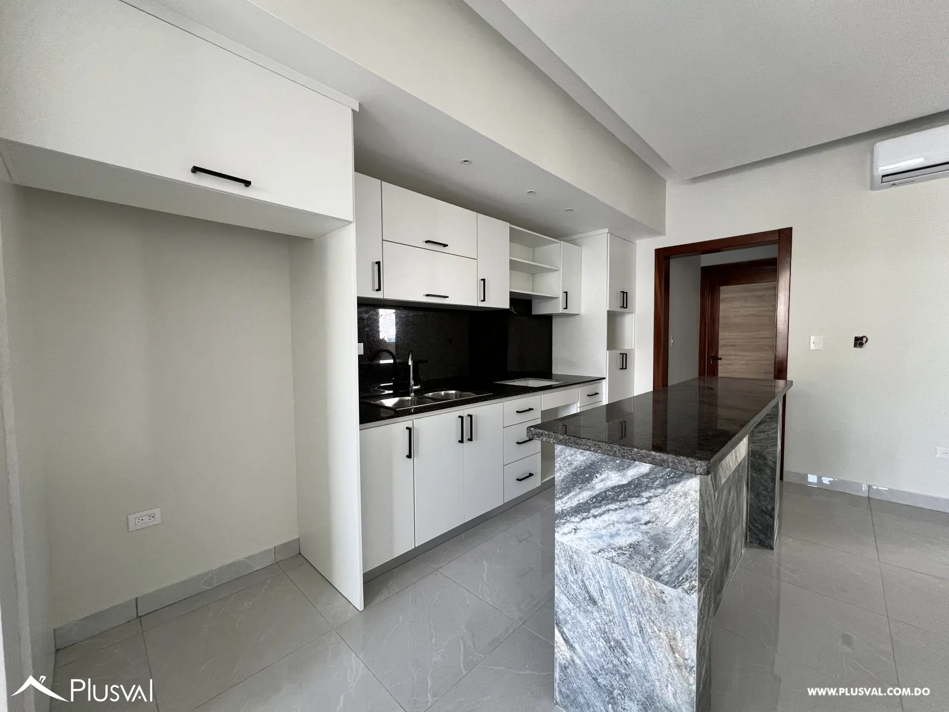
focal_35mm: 13
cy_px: 356
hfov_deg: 106.2
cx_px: 474
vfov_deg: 89.9
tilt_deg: -3.0
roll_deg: +0.6
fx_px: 356
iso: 200
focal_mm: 1.57
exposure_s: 1/99
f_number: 1.8
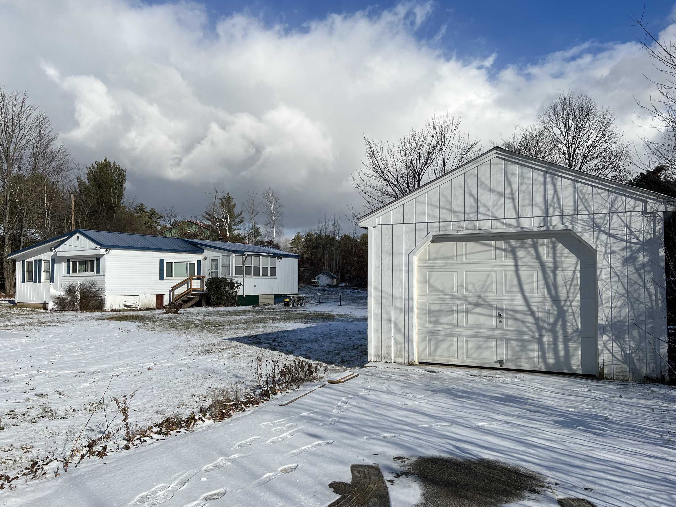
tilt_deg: +2.6
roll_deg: +0.2
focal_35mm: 28
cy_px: 264
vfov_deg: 49.7
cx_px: 328
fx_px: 547
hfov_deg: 63.4
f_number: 1.5
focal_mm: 5.7
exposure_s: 1/8000
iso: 50
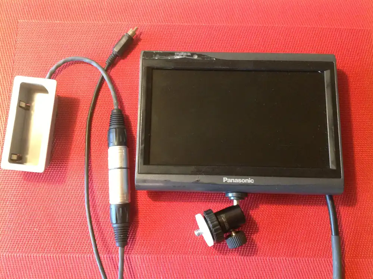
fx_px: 376
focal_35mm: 35
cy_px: 140
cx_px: 186
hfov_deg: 52.7
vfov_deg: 40.6
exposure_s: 1/15
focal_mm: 4.28
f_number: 2.4
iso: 400
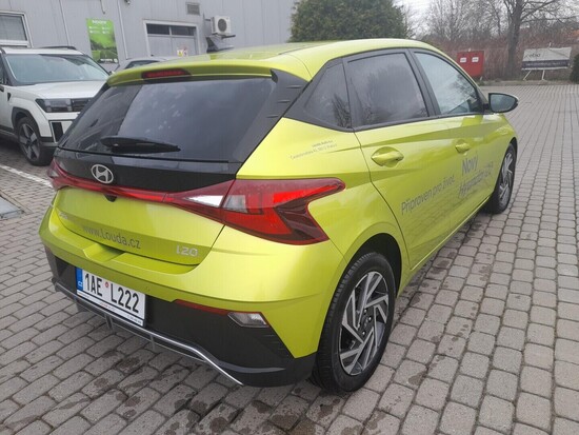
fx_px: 418
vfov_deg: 54.9
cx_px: 290
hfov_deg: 69.4
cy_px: 218
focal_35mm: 25
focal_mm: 4.6
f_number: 2
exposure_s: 1/100
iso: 25
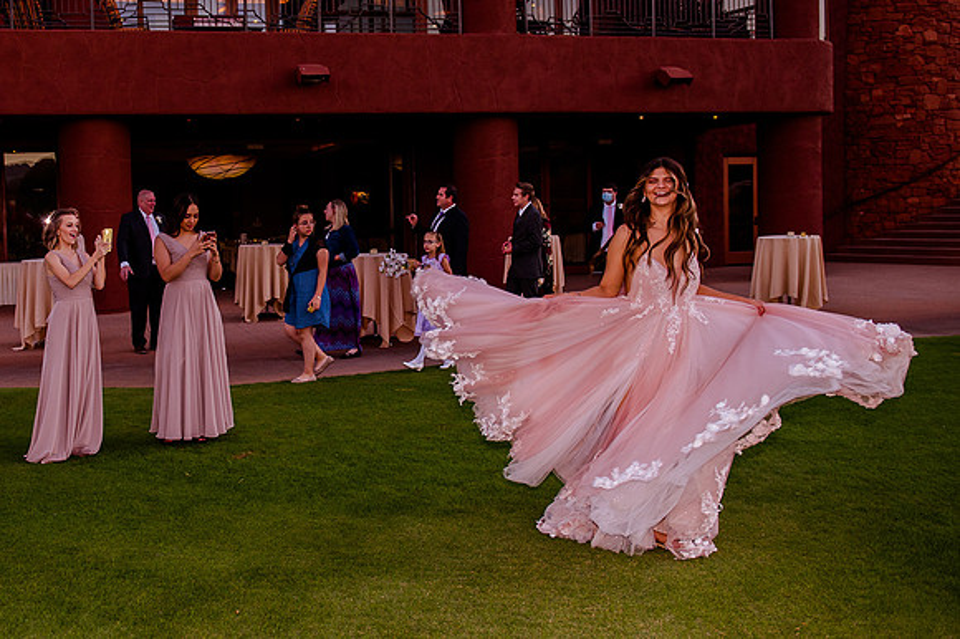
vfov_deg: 32.0
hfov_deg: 46.0
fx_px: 1111
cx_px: 313
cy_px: 262
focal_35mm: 42
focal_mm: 27
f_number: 3.2
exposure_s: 1/320
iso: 640
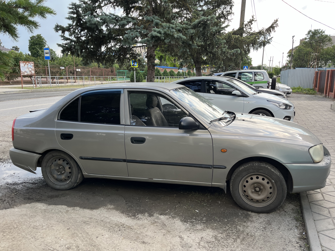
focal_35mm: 26
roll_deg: -0.6
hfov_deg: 67.3
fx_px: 252
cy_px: 126
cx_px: 168
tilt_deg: -10.7
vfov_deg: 53.1
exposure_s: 1/577
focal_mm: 5.1
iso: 50
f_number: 1.6
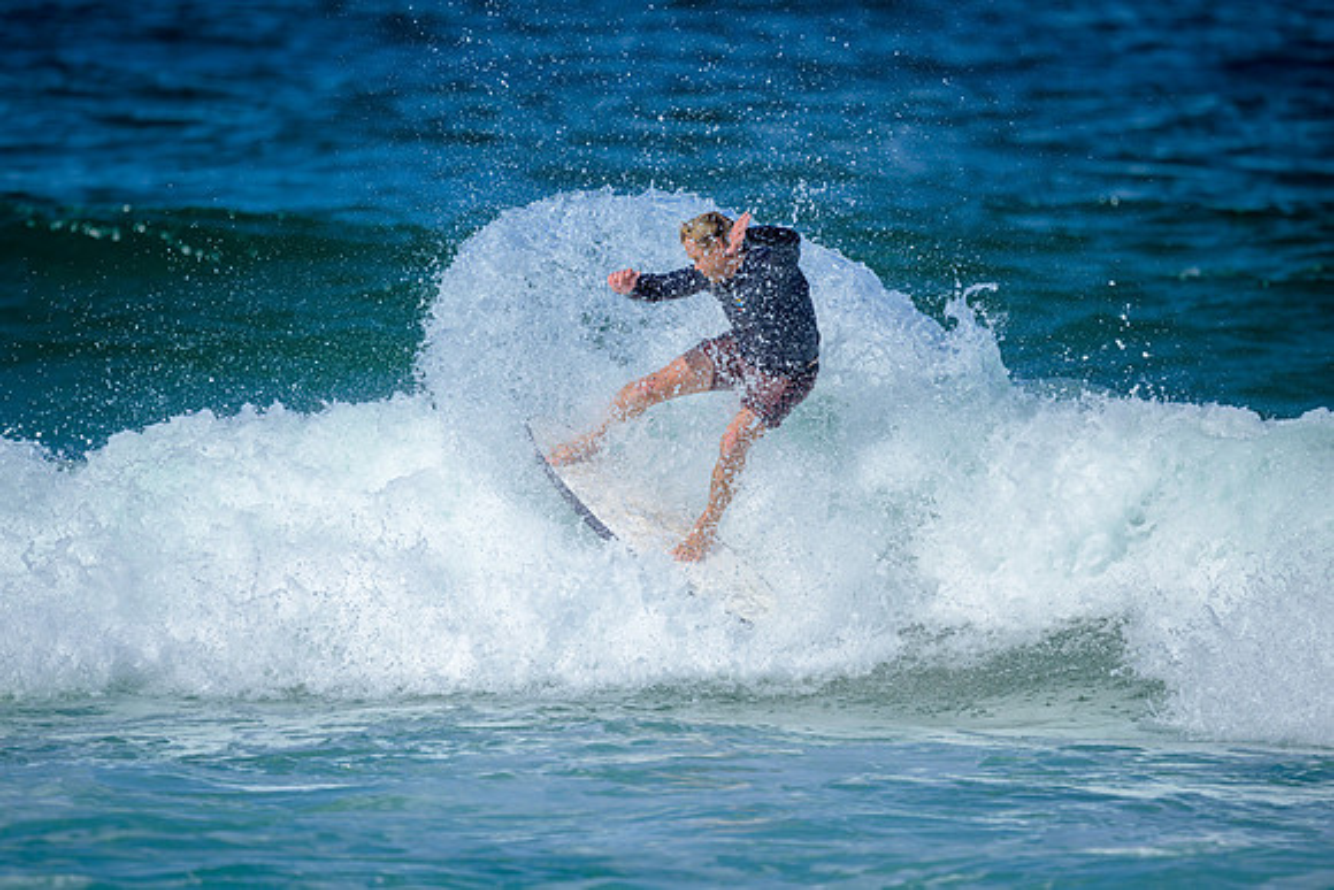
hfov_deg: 2.6
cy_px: 445
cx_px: 667
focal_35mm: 800
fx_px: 29650
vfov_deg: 1.7
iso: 250
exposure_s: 1/2500
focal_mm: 800
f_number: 6.3
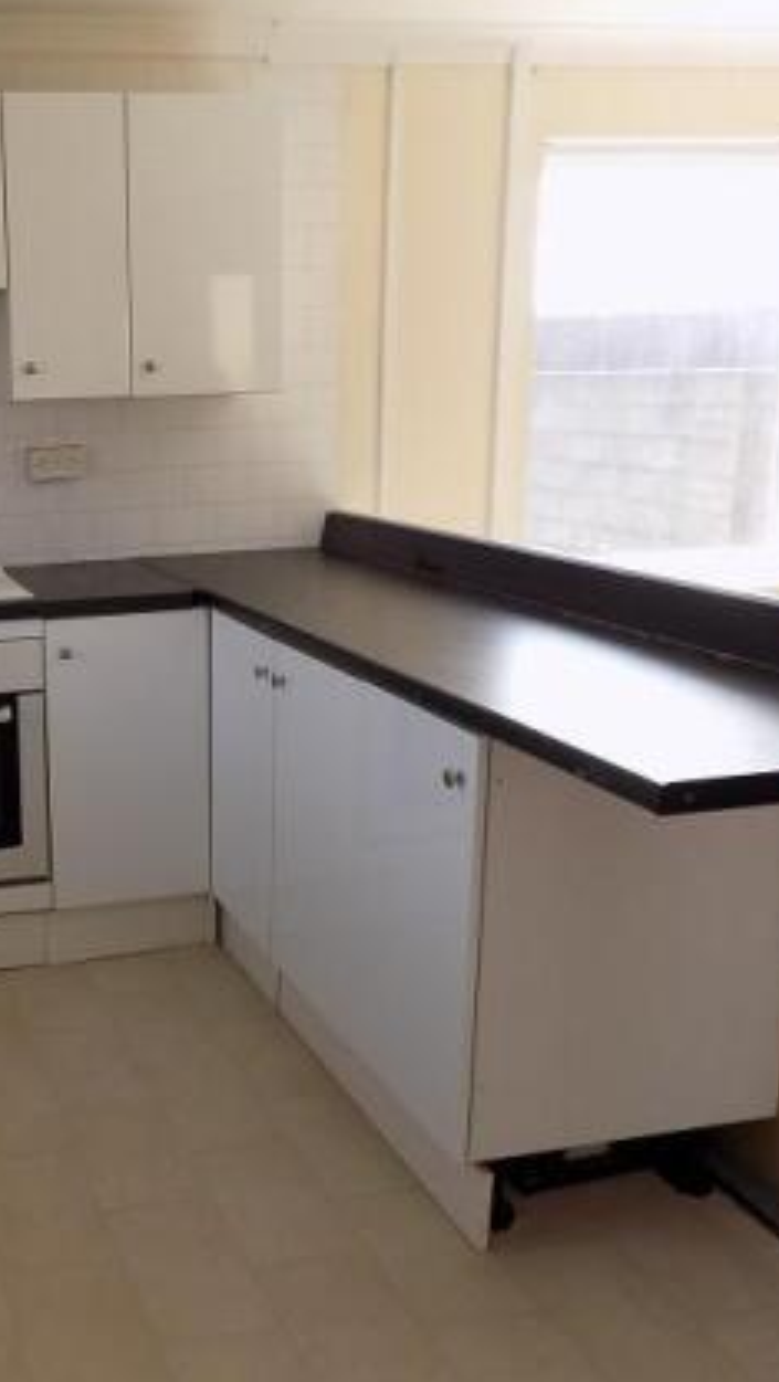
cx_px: -8
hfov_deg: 31.2
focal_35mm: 35
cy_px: 681
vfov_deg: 56.6
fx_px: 1283
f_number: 3.1
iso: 80
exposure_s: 1/80
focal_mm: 4
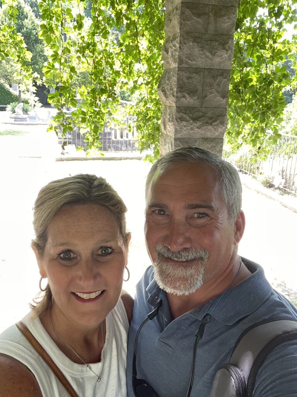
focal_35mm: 30
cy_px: 198
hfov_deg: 46.8
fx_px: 343
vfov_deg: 60.0
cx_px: 148
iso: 100
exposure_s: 1/65
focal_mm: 2.71
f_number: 2.2
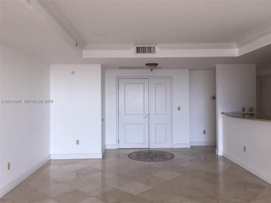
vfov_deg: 48.2
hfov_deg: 61.7
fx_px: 227
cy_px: 102
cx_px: 136
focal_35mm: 29
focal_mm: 4.15
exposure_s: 1/120
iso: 40
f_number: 2.2
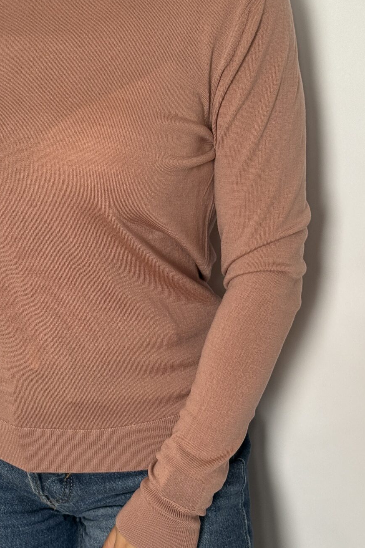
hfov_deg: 18.5
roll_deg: -0.8
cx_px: 89
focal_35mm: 73
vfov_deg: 27.7
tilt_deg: -17.0
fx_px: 1110
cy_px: 297
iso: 80
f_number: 1.78
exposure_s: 1/121
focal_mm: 6.76
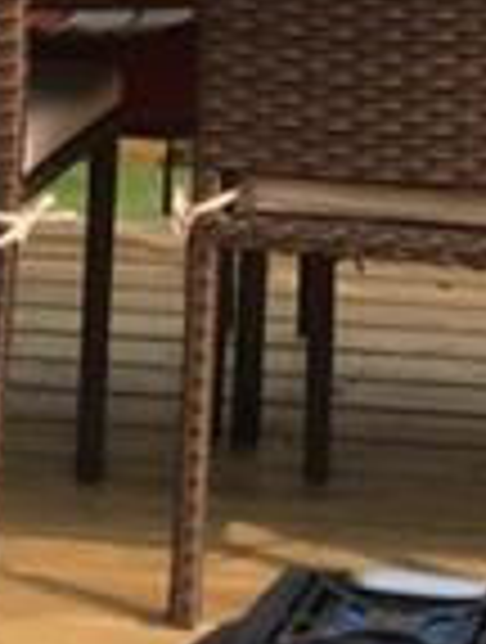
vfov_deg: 11.1
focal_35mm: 166
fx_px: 3094
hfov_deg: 8.9
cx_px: 436
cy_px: -486
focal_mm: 3.3
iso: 25
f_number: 2.4
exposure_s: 1/646
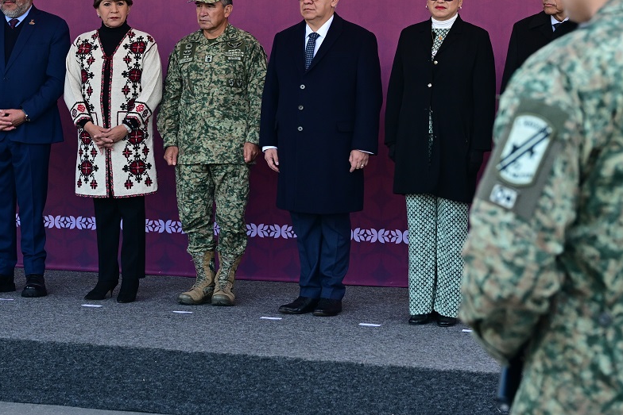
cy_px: 22
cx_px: 257
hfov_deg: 23.1
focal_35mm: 88
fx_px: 1523
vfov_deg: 15.3
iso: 640
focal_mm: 46
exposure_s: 1/250
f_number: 4.5
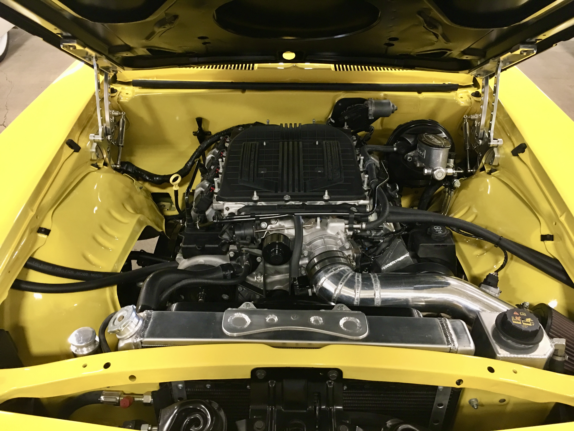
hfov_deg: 61.7
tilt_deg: -36.9
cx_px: 287
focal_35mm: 29
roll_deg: -1.4
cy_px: 216
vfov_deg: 48.2
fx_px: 481
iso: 100
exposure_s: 1/10
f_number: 2.2
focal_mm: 4.15
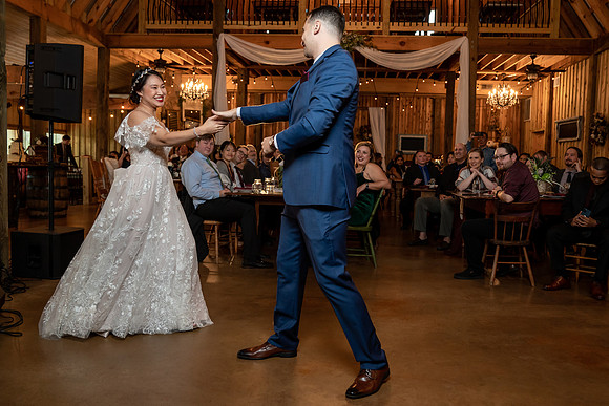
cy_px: 196
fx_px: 518
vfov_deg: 42.8
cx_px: 325
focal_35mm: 31
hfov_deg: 60.8
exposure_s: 1/100
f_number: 4
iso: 2000
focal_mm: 28
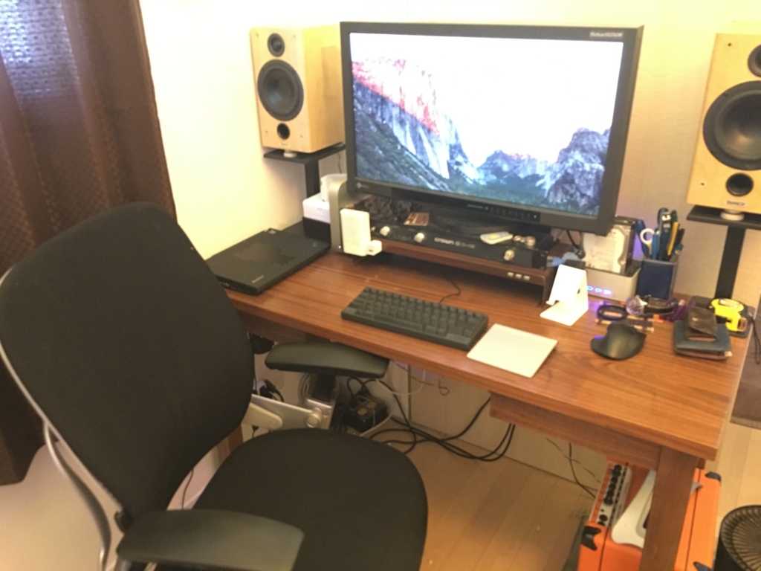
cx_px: 380
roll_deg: +2.1
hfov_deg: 61.7
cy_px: 286
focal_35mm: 29
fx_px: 638
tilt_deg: -23.9
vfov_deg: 48.2
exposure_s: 1/4
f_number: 2.2
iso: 200
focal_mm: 4.15
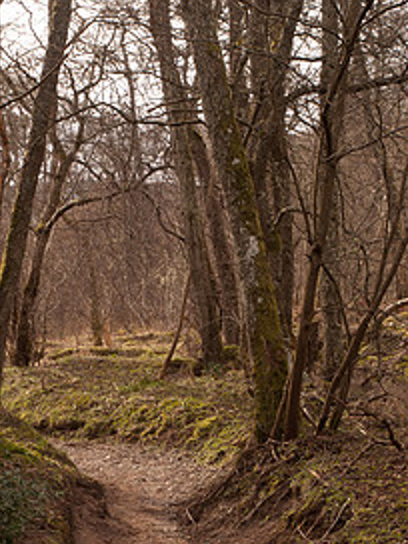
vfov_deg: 25.2
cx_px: 125
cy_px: 444
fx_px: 1194
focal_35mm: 76
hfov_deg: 19.3
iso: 200
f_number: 9
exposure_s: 1/80
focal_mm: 23
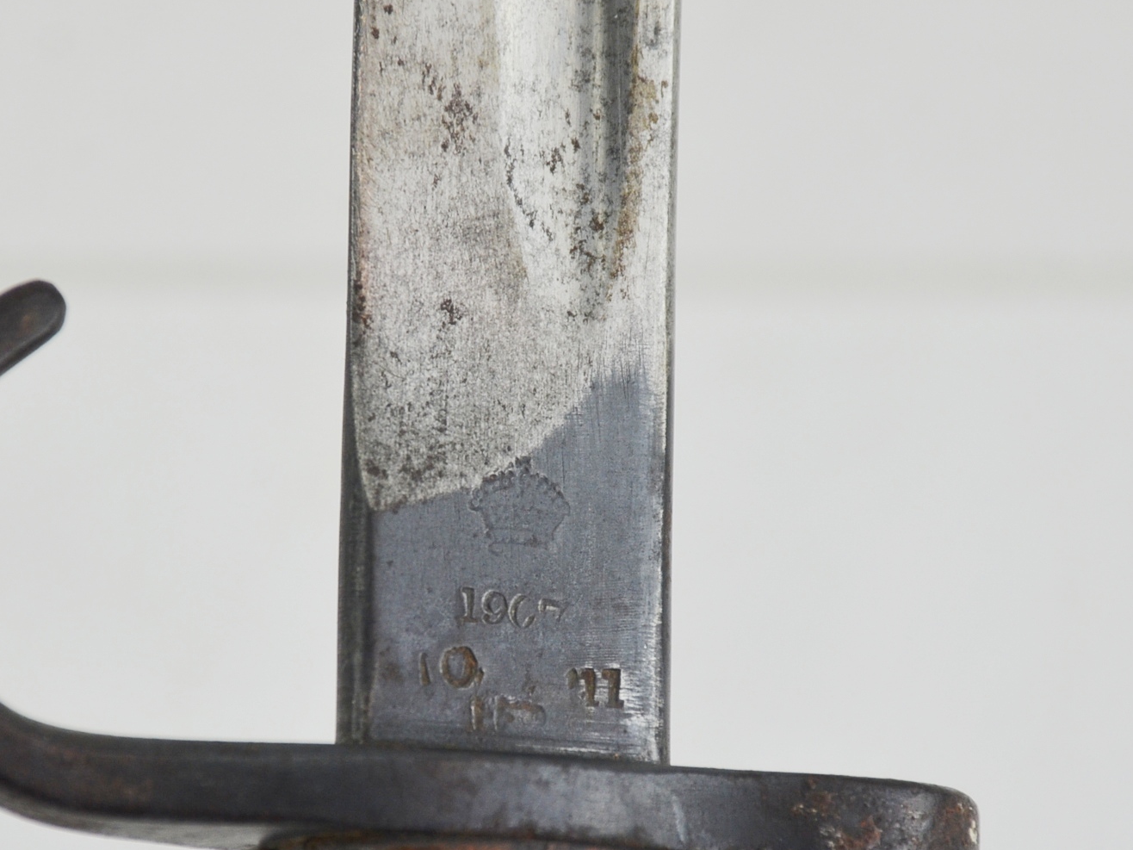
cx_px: 530
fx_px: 11911
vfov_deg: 4.1
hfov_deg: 5.4
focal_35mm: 364
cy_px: 571
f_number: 5.6
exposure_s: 1/250
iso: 500
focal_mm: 135
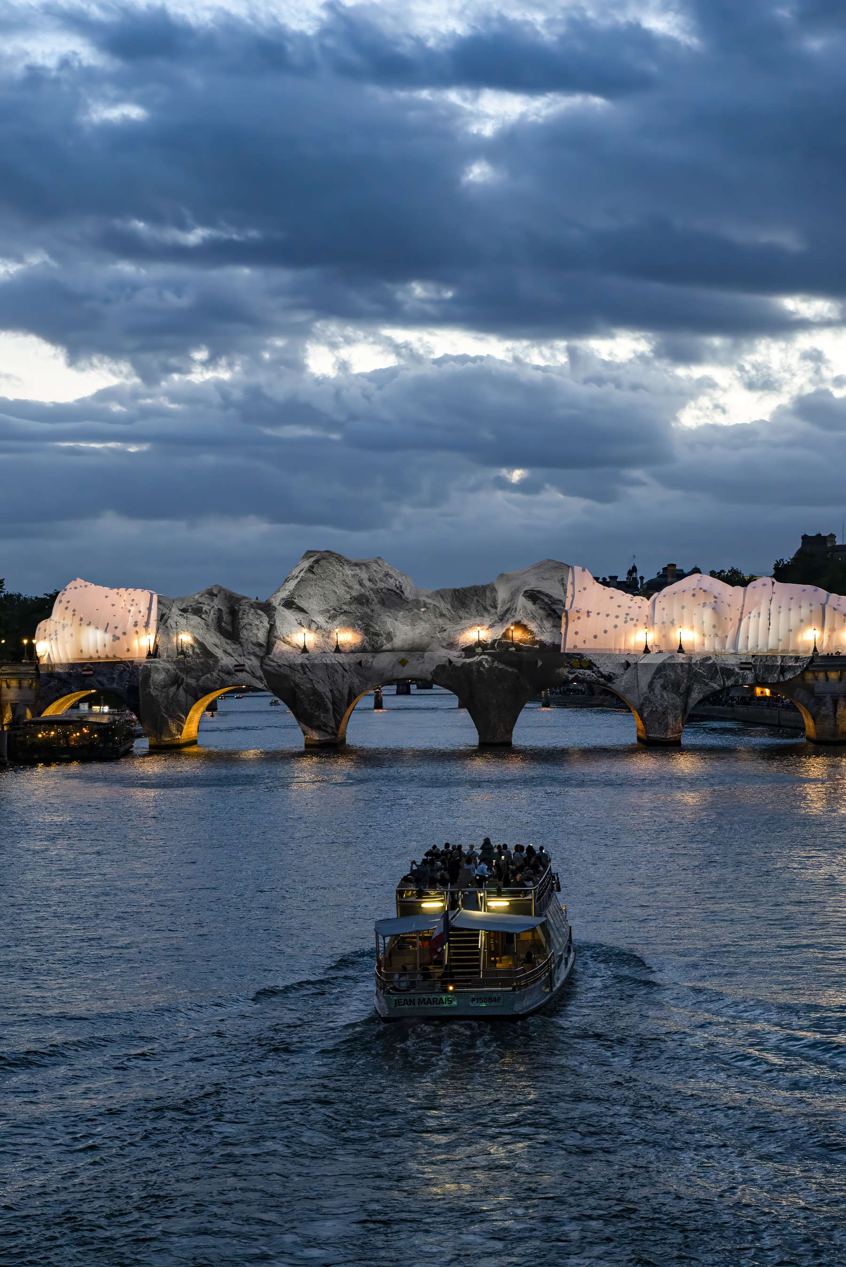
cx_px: 423
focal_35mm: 72
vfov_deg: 28.1
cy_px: 634
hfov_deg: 18.9
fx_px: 2537
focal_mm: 48
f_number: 5
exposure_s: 1/80
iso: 1250
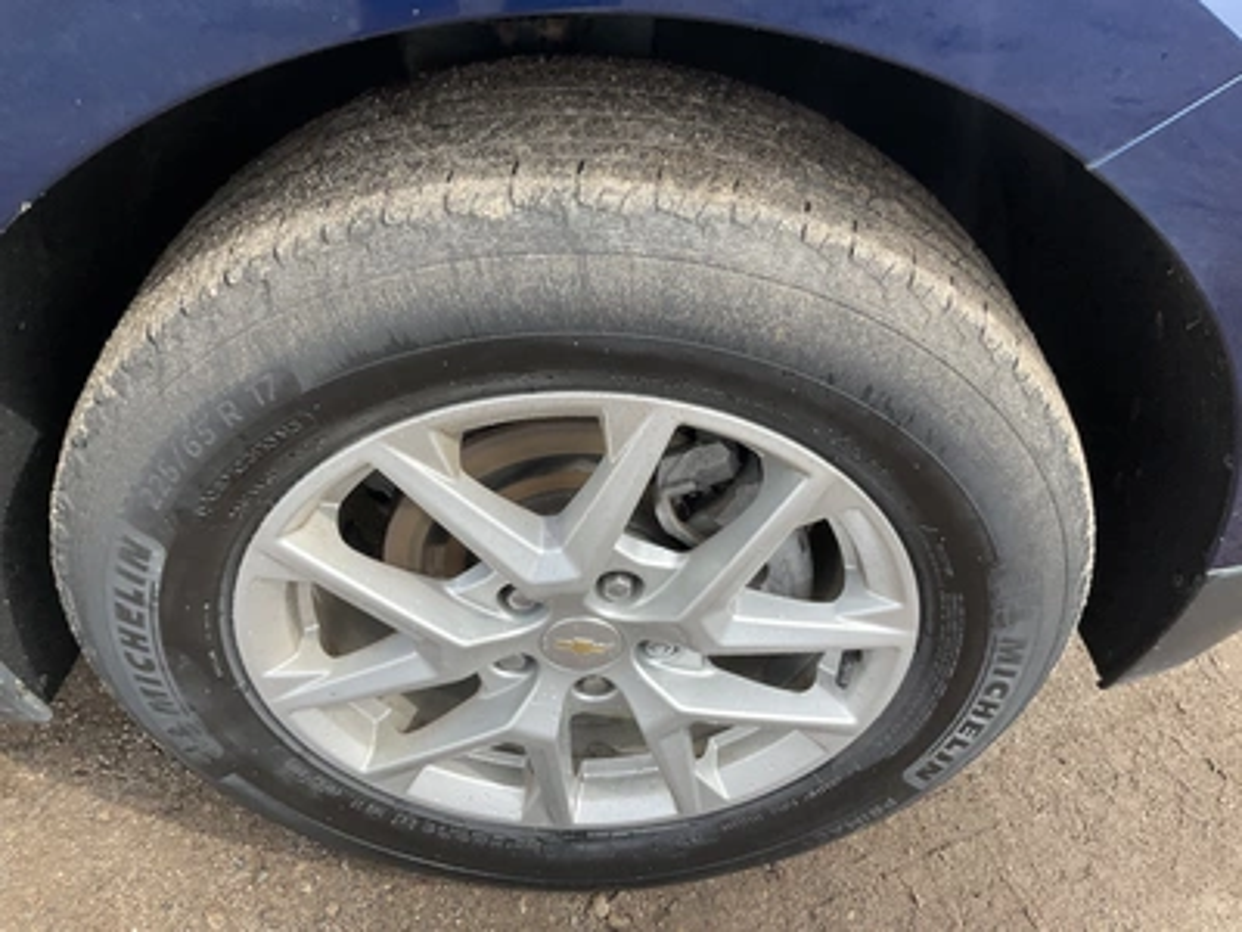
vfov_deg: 48.2
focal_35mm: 29
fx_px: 1041
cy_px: 466
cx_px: 621
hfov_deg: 61.7
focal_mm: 3
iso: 25
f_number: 1.8
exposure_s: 1/454
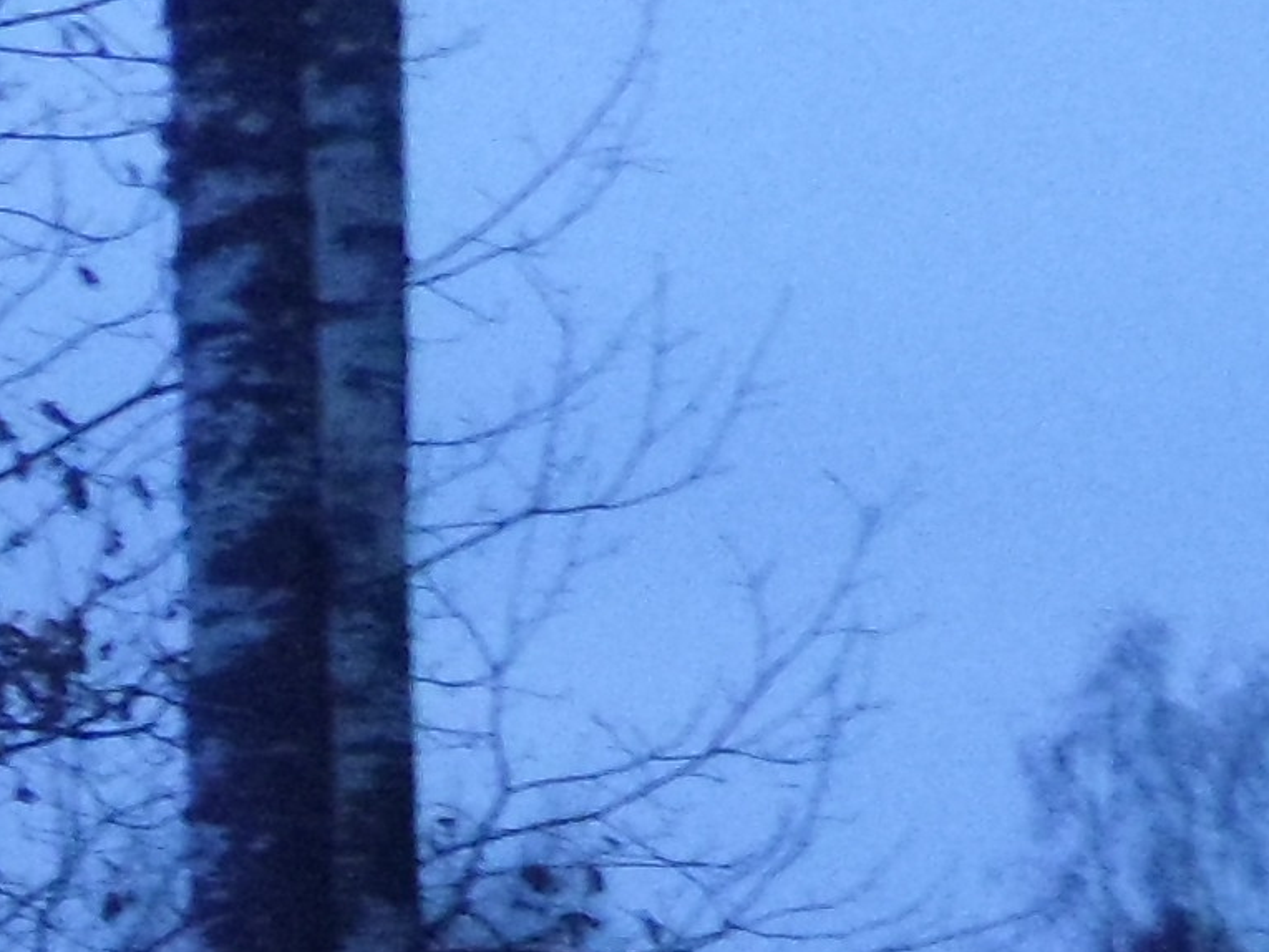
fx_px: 6416
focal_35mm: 175
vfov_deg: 8.4
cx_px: -1992
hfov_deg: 9.7
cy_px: 1219
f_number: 3.3
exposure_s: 1/22
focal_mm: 5.6
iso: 400
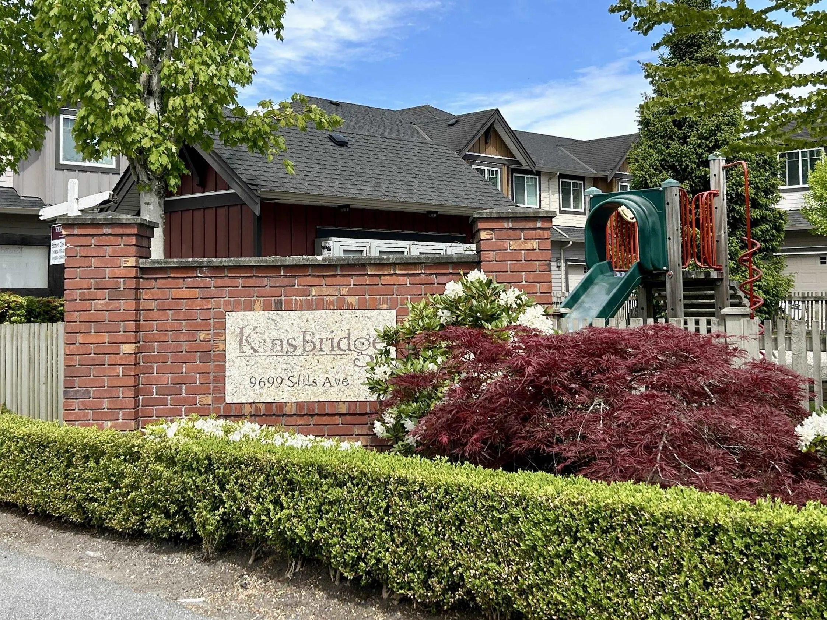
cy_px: 310
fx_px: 621
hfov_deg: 67.3
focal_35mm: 26
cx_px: 414
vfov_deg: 53.1
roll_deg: -0.7
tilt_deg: +4.3
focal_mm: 5.7
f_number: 1.5
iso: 50
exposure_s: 1/3077
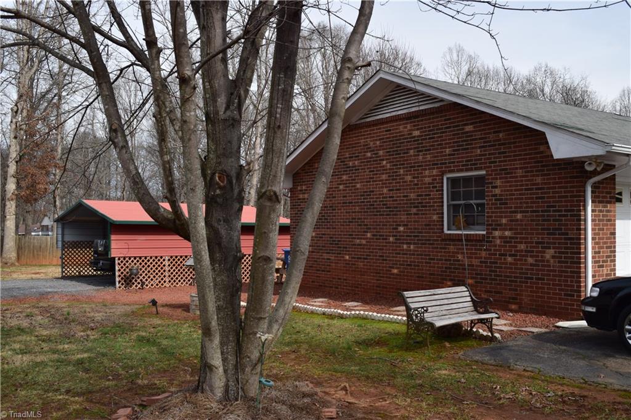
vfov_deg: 36.8
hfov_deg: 53.1
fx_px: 631
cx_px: 316
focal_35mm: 36
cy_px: 210
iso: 400
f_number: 11
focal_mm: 24
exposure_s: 1/500
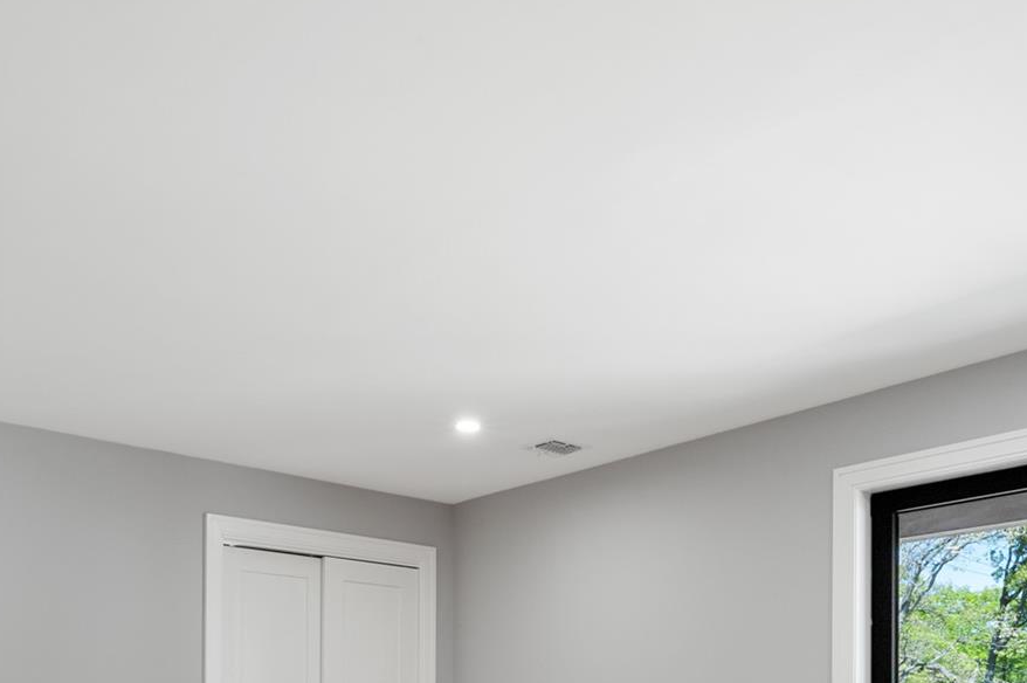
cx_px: 528
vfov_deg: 33.2
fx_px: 998
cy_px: 744
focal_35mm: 35
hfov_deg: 54.5
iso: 500
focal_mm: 15
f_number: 8
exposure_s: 1/13
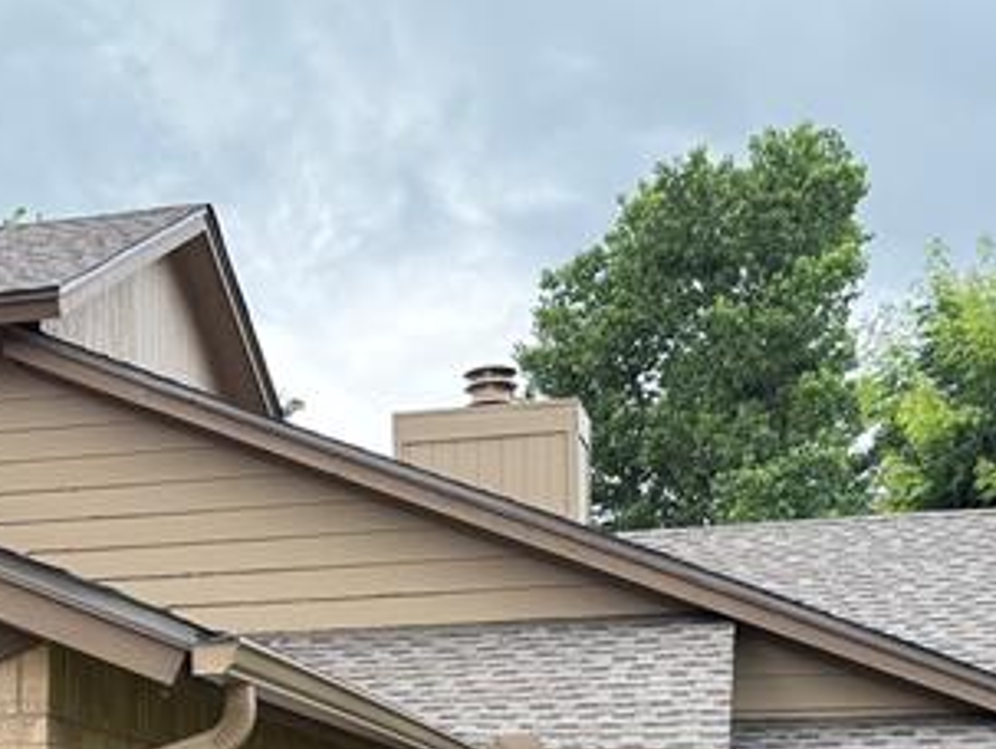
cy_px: 834
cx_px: 82
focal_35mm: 81
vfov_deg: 17.6
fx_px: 2333
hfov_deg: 23.4
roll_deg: +0.8
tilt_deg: +3.2
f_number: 1.78
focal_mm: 6.76
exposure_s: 1/1046
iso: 100
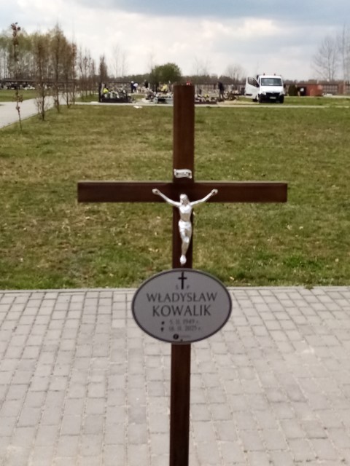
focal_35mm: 26
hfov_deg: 53.1
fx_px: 351
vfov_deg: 67.3
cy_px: 233
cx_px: 175
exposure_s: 1/1021
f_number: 1.8
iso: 106
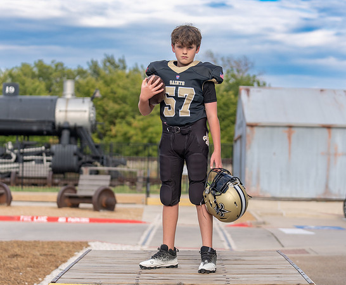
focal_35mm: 90
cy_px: 138
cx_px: 184
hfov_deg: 21.1
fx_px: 931
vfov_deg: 17.4
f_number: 2.8
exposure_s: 1/800
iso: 100
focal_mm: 70
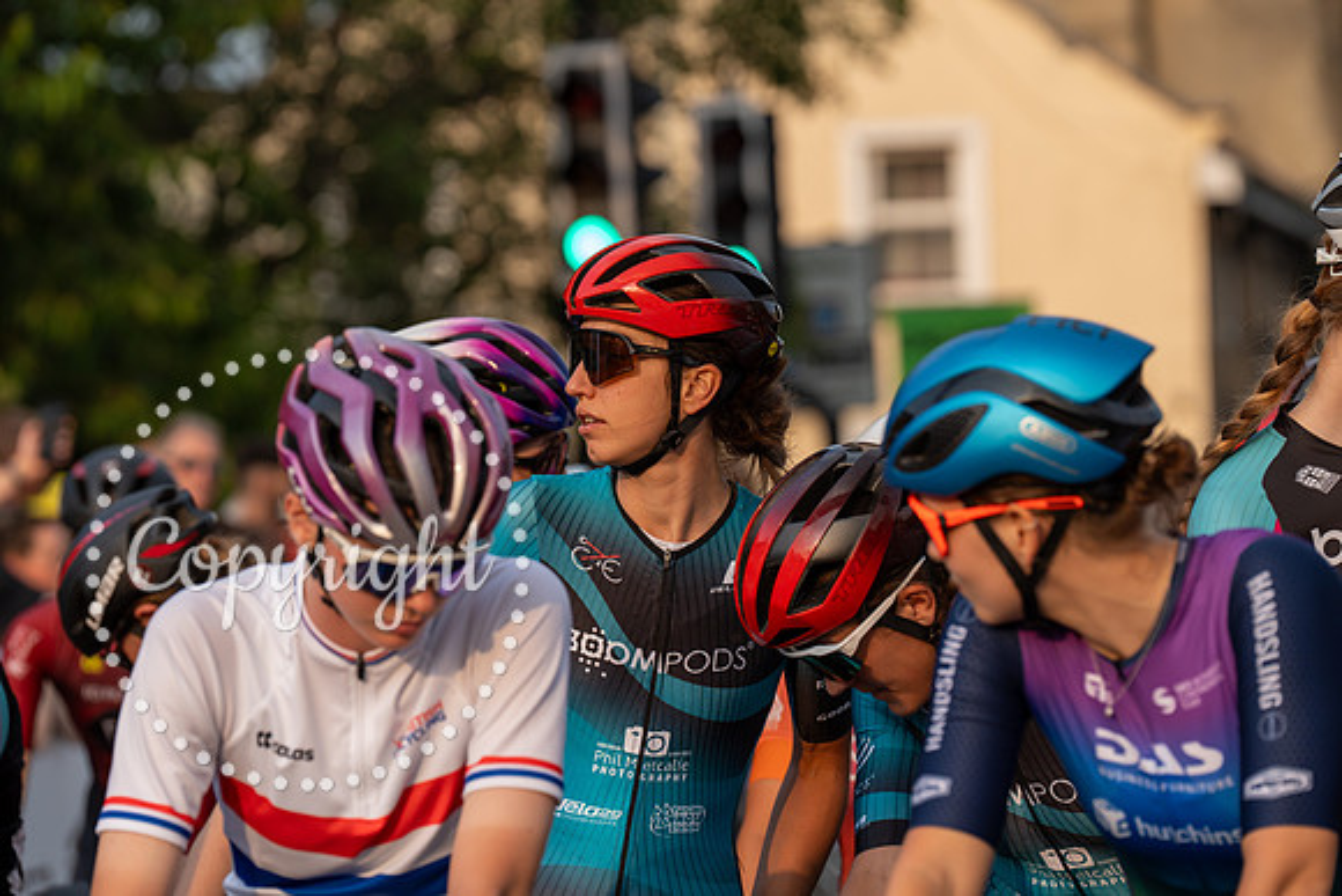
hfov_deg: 10.9
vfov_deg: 7.3
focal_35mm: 188
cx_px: 671
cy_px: 448
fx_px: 7010
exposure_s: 1/1250
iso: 500
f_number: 5
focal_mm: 188
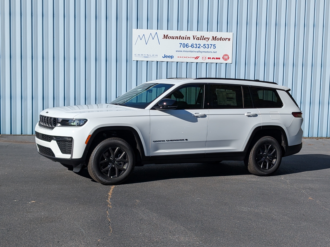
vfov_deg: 29.7
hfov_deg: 38.9
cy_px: 124
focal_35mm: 49
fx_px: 467
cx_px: 165
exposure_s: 1/1748
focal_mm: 6.9
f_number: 1.68
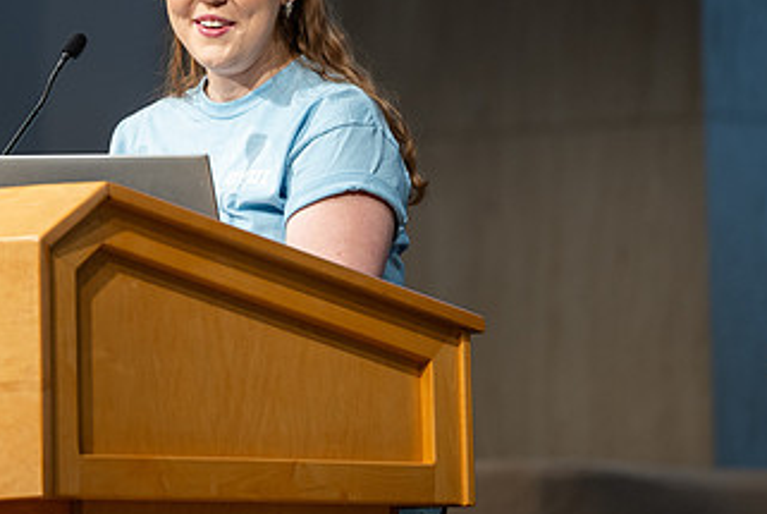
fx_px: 9494
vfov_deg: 3.1
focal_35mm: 445
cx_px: 215
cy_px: 25
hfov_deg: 4.6
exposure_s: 1/125
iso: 320
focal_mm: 200
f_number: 2.8
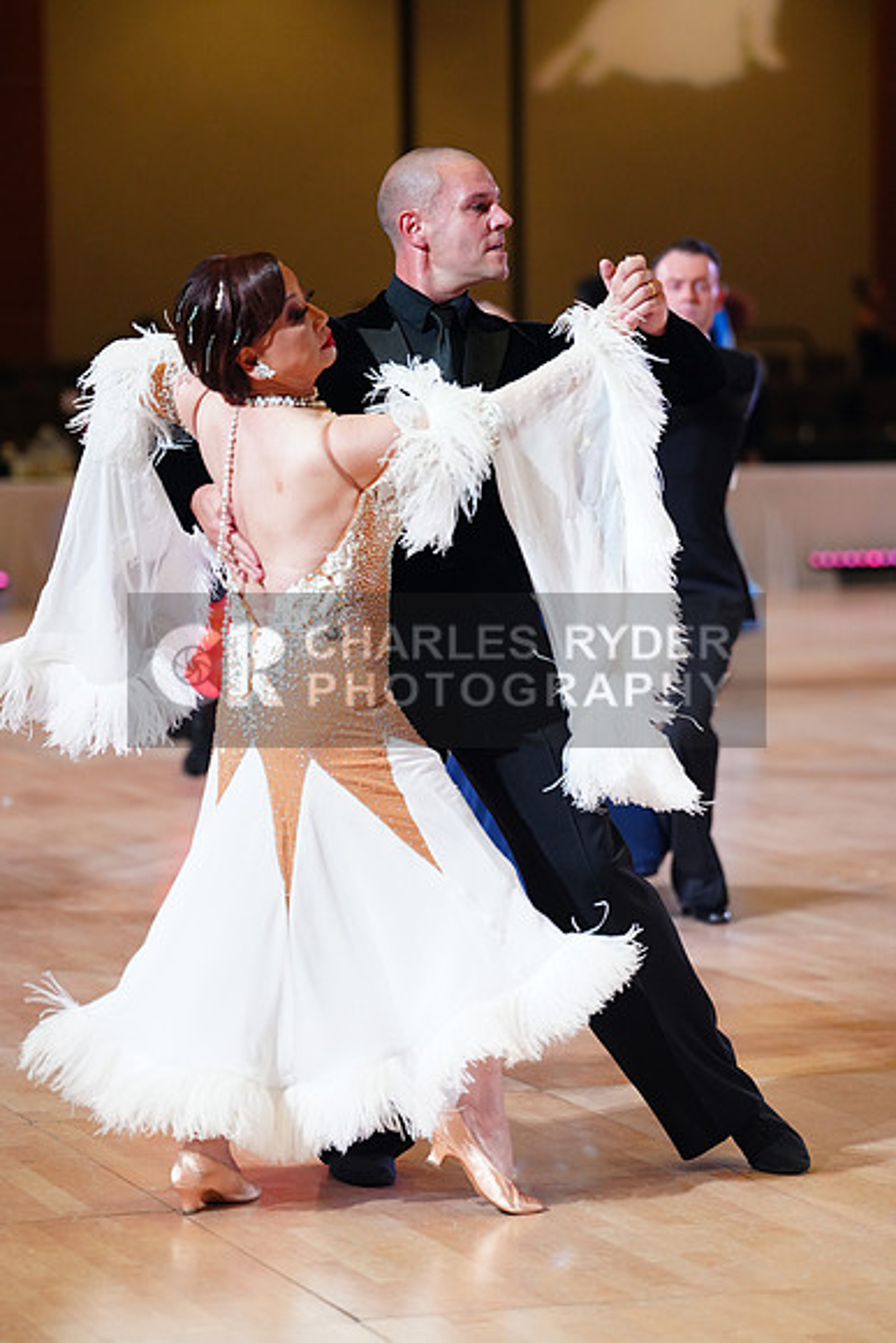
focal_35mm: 128
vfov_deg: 16.0
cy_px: 672
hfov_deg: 10.7
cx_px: 448
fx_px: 4775
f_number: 2.8
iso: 2000
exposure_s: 1/400
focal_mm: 128
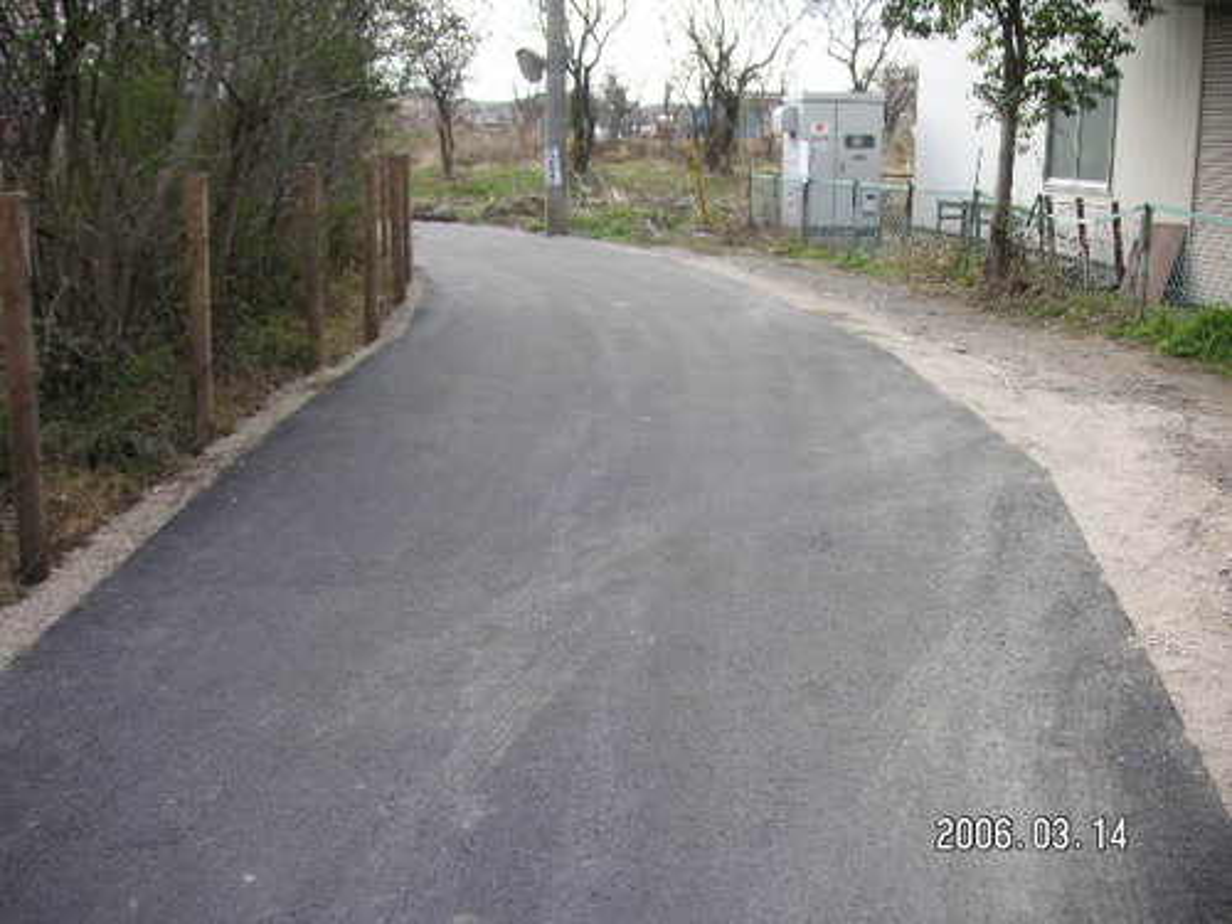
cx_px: 616
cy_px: 462
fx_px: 1317
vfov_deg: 38.7
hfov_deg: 50.1
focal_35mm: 37
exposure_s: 1/125
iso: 50
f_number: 2.8
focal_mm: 6.1
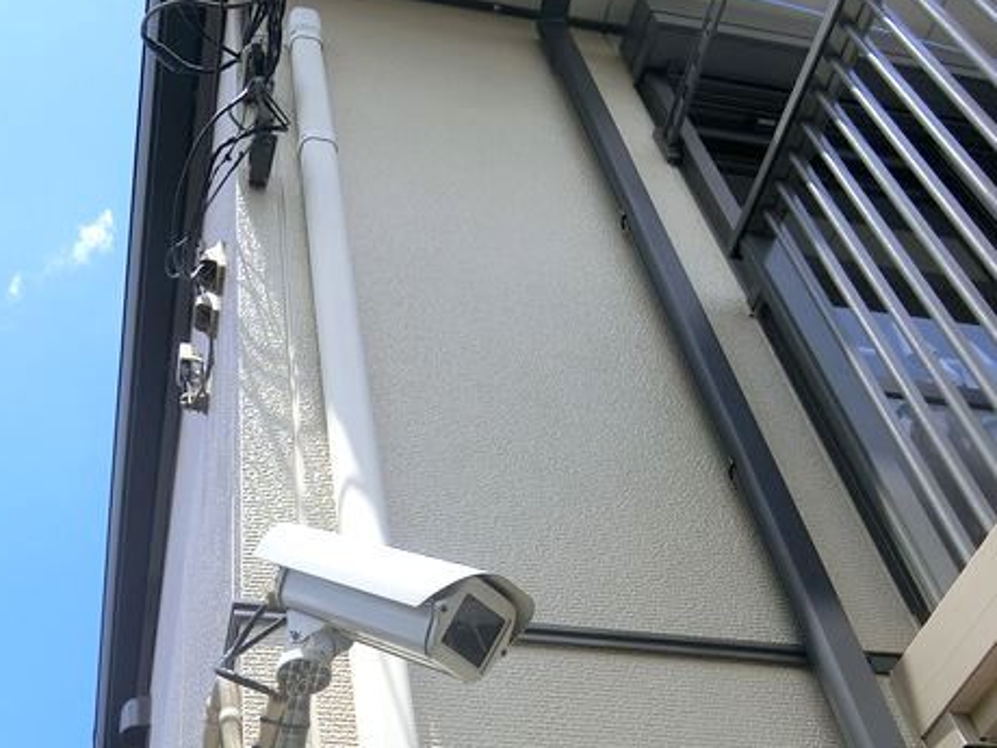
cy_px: 637
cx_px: 355
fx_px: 1354
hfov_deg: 40.1
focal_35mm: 47
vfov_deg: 29.9
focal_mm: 5.7
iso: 80
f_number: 7.8
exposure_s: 1/200
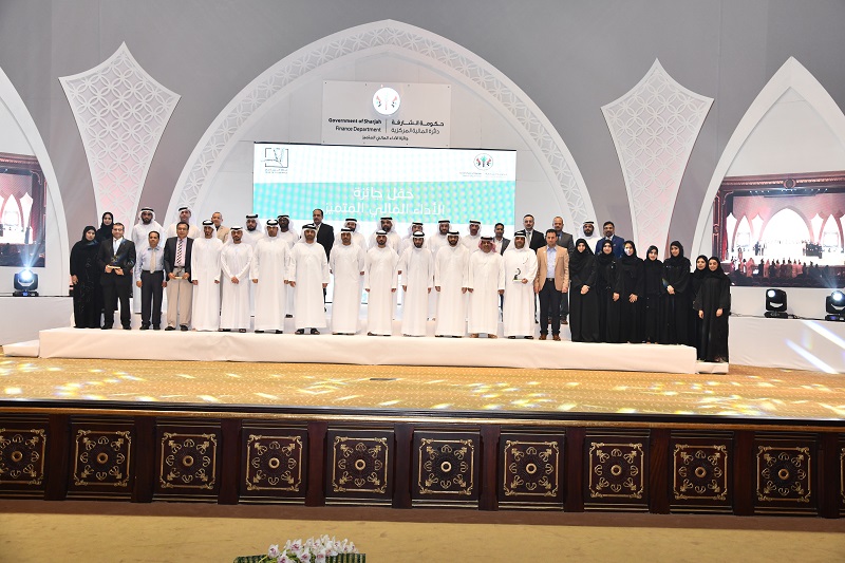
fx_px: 892
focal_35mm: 38
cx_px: 422
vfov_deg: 35.0
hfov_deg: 50.7
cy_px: 282
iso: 1600
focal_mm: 38
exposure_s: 1/80
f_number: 5.6
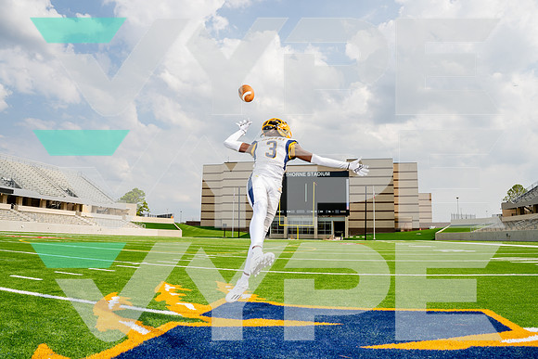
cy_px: 180
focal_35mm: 24
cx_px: 269
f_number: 8
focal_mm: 20
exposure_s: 1/250
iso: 100
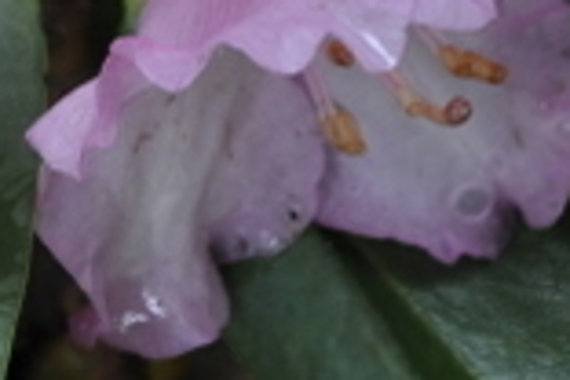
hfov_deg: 3.8
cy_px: -482
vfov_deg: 2.5
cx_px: 37
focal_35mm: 539
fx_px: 8533
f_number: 5.6
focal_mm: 70
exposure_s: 1/125
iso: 280
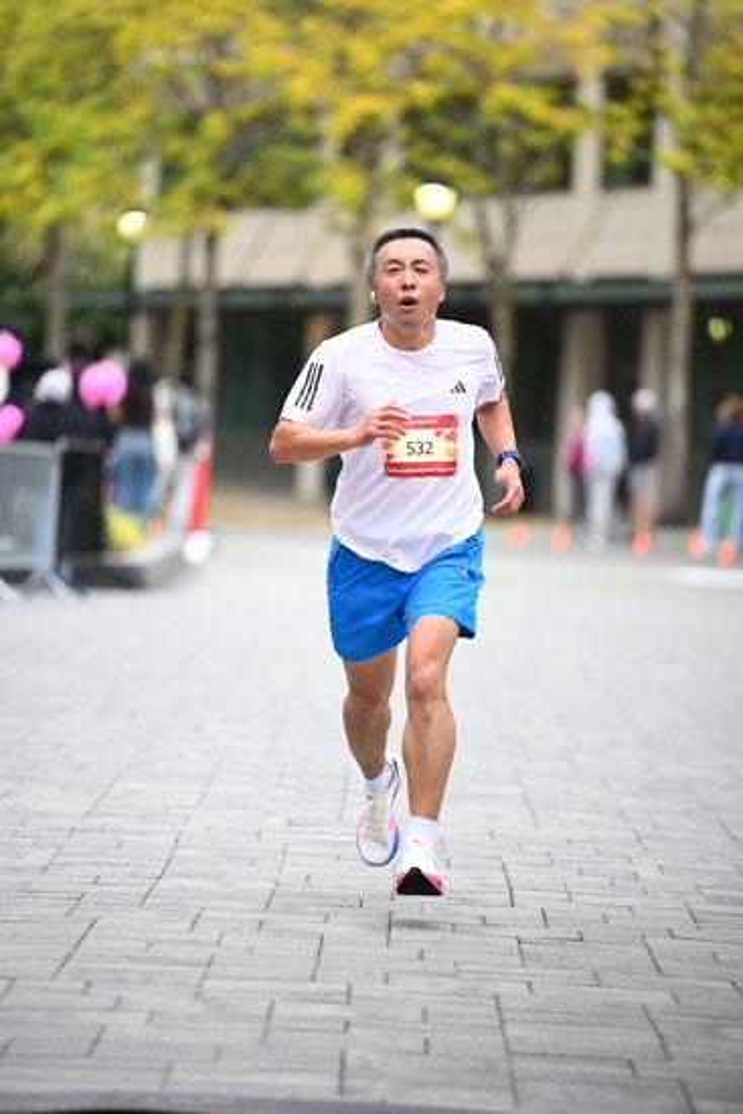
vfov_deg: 10.8
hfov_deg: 7.2
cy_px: 557
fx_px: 5878
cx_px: 372
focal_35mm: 190
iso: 1250
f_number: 2.8
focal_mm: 190
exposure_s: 1/1600
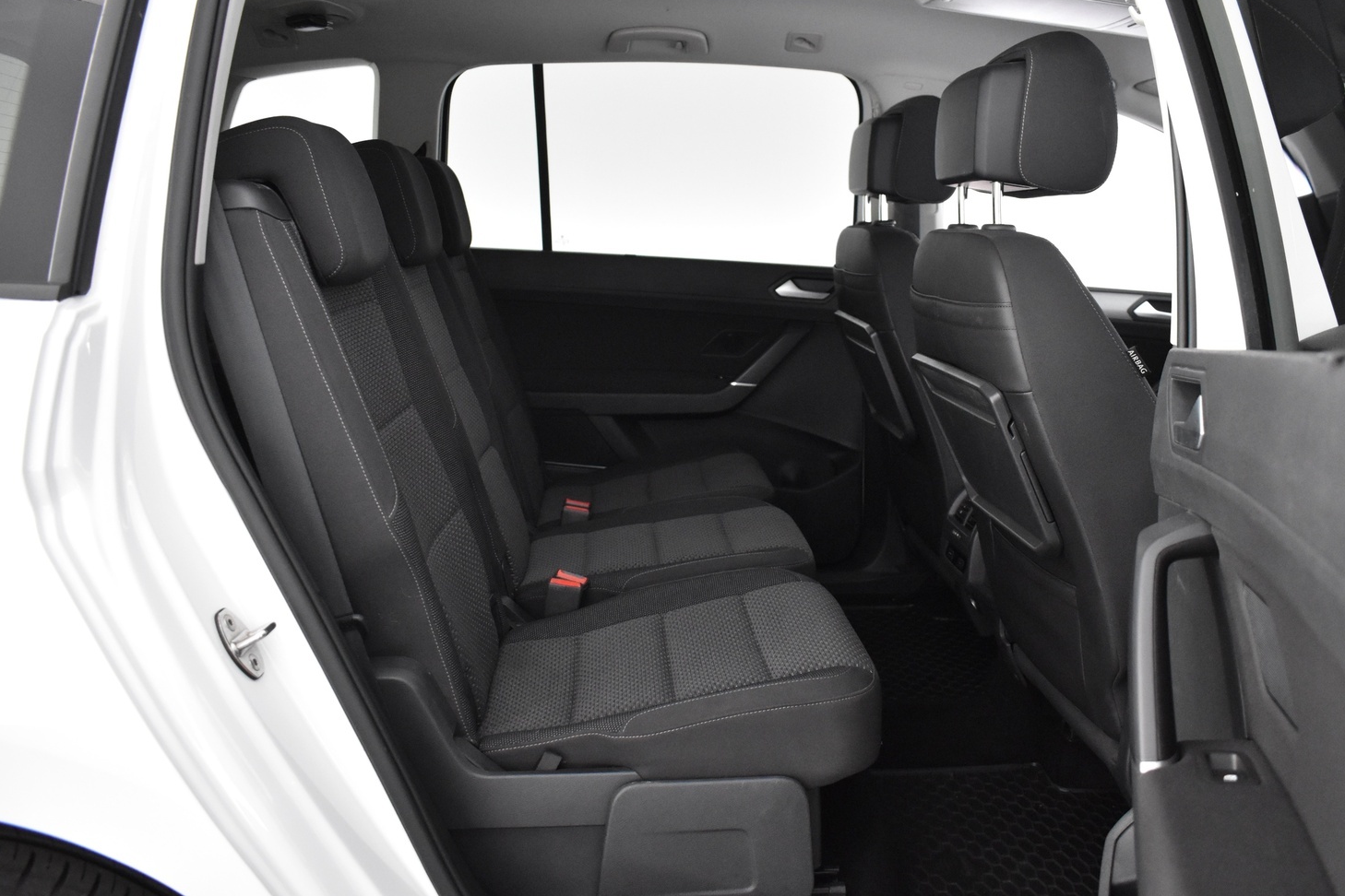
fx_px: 1121
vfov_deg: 43.6
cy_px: 421
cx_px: 745
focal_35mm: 30
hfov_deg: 61.8
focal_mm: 18
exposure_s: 1/30
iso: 3200
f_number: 3.5
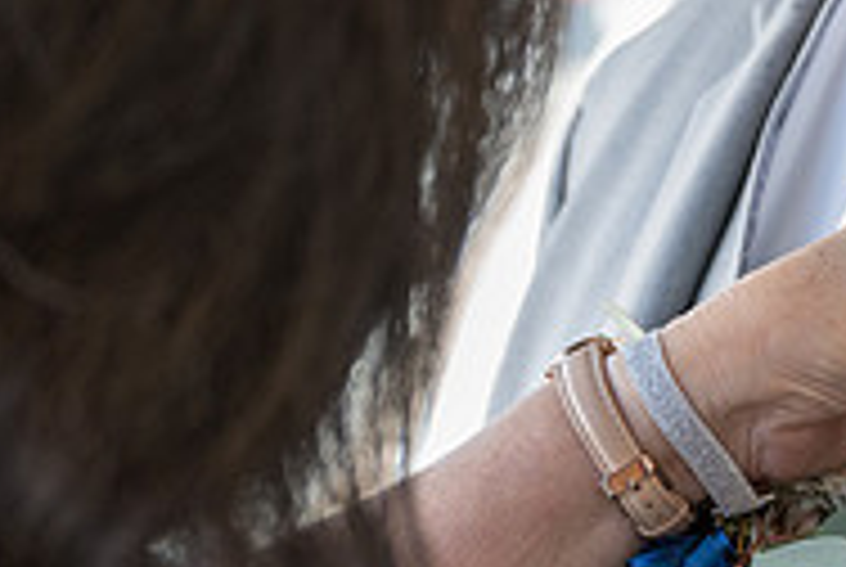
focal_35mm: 148
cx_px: 778
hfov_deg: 13.7
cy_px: 254
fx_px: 3483
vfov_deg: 9.3
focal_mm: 48
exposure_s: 1/320
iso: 400
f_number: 4
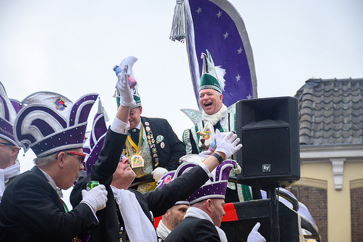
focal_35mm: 120
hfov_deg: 17.1
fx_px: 1210
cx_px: 182
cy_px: 121
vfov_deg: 11.4
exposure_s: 1/500
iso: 400
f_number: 5.3
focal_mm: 80
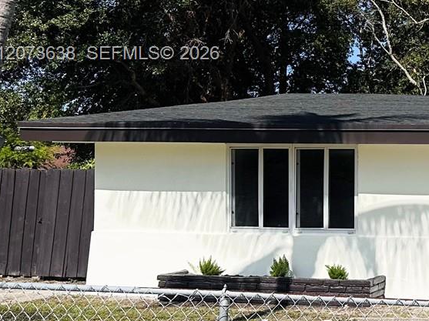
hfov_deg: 23.8
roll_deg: -2.8
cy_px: 55
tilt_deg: +9.7
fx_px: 855
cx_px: 596
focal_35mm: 69
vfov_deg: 21.0
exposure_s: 1/5848
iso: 80
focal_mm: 6.86
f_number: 1.78
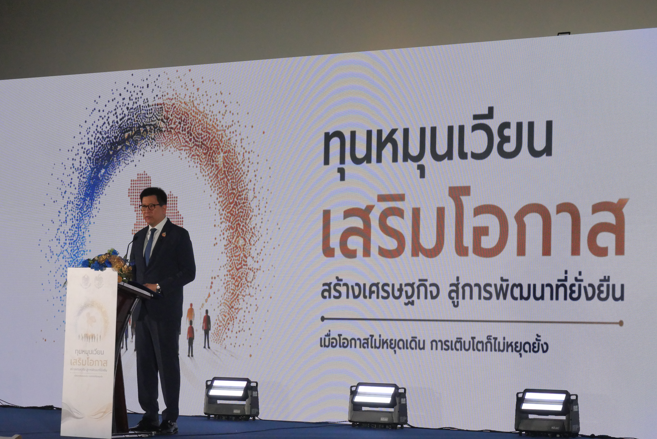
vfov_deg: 12.0
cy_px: 220
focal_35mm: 114
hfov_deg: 17.9
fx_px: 2082
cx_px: 328
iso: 3200
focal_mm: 55
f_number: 8
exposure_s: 1/400
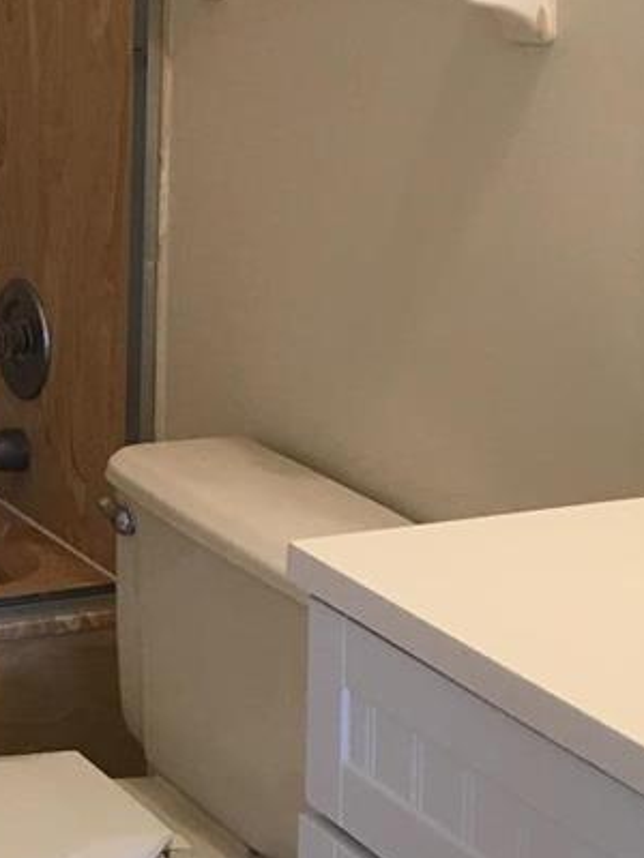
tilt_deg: -4.1
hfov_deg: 16.3
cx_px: -129
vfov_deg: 21.8
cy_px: 39
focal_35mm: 87
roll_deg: -0.2
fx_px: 2158
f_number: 2.2
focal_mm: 4.15
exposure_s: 1/30
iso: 80
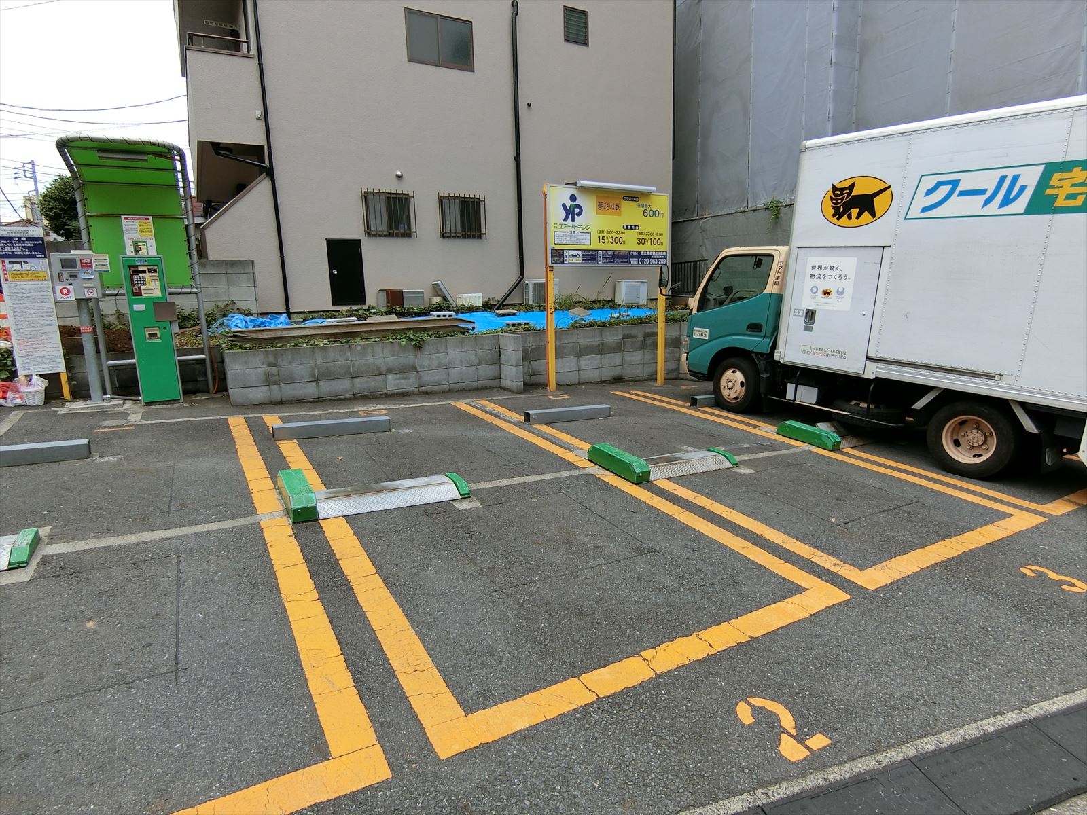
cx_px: 544
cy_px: 408
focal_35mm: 19
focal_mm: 4.06
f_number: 2.7
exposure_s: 1/800
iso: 80
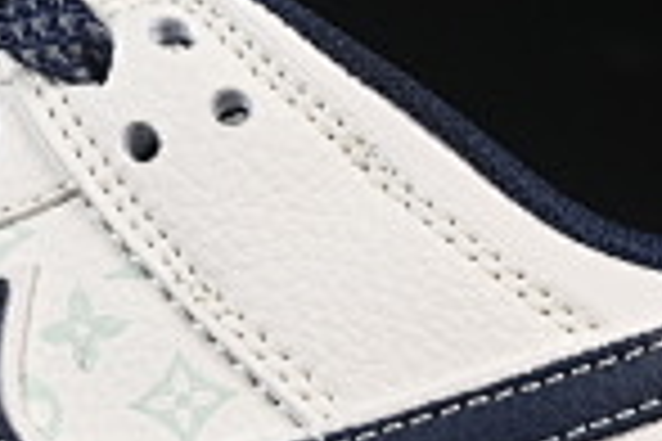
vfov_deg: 3.4
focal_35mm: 407
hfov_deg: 5.1
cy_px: 209
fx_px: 7484
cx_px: -45
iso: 160
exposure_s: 1/80
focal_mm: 50
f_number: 8
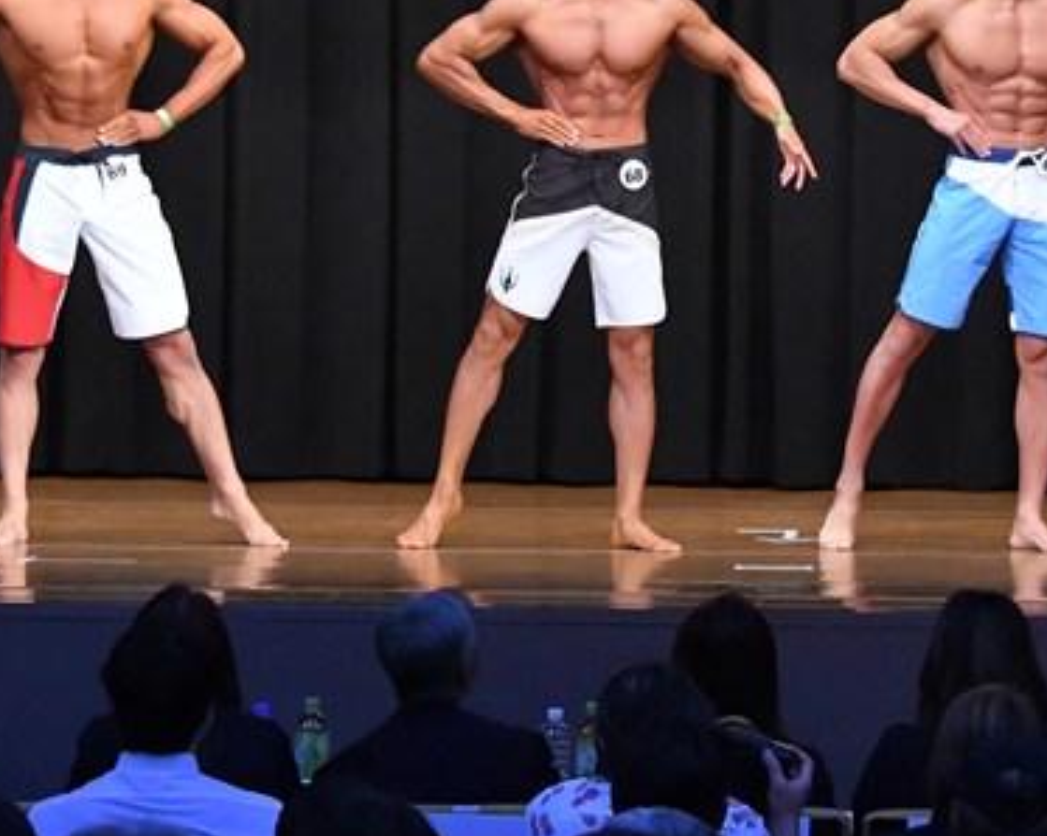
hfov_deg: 8.0
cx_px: 754
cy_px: 137
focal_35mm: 240
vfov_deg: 6.4
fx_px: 7433
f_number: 5.6
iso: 8000
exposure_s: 1/400
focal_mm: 82
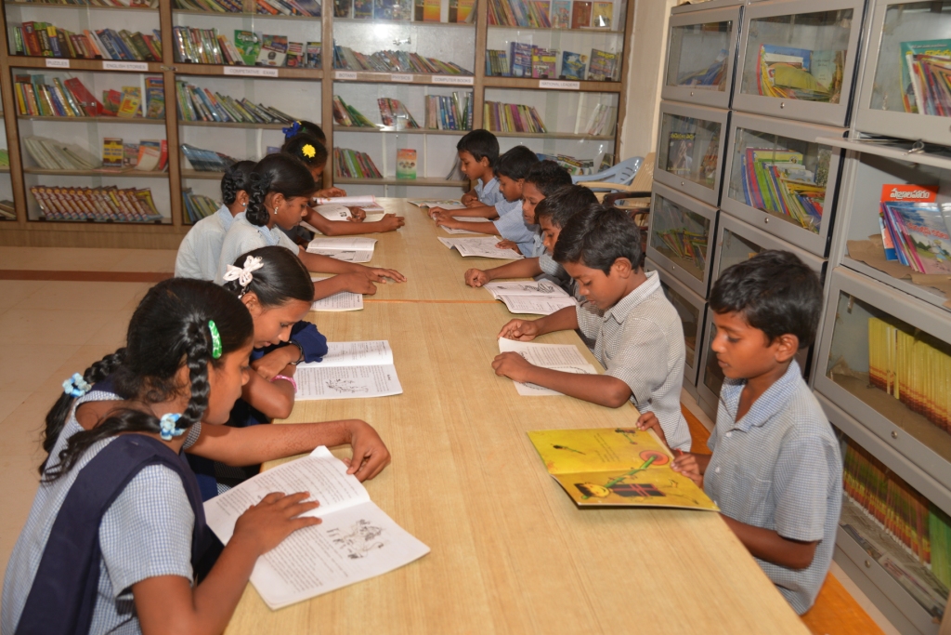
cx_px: 476
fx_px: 819
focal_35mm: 31
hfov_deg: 60.3
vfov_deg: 42.3
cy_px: 318
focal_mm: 31
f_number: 4.5
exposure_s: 1/60
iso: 400
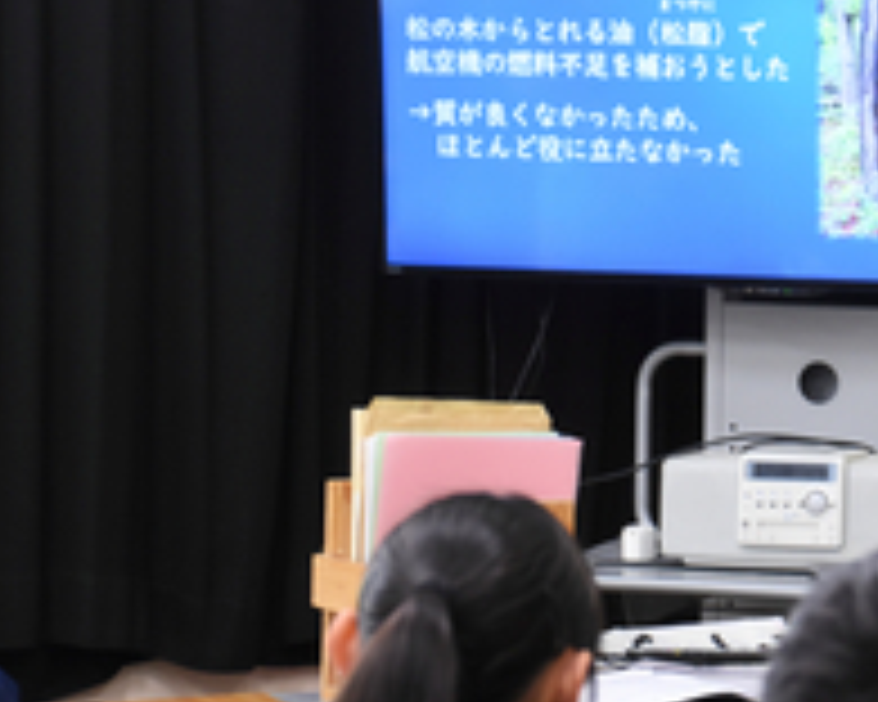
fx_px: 4884
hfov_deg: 10.2
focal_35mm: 188
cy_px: 200
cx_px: 720
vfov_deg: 8.2
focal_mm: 65
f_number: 5.3
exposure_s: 1/30
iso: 800
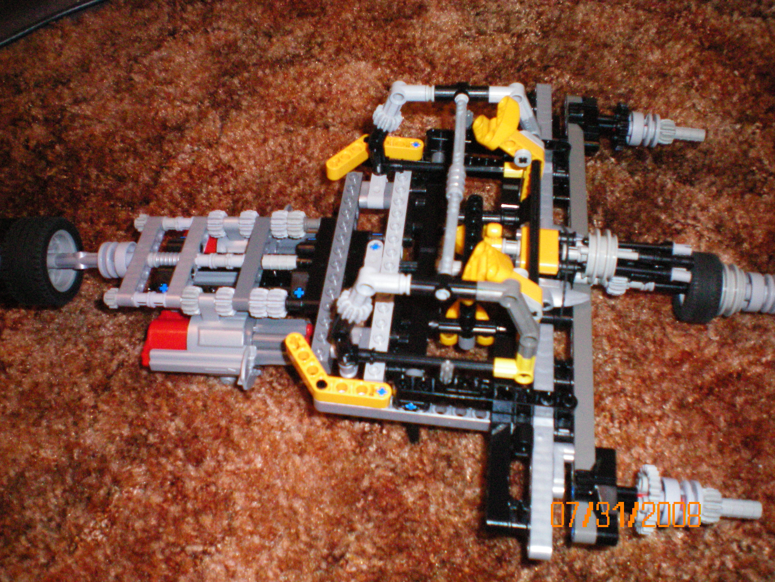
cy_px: 291
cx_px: 388
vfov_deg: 37.7
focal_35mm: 38
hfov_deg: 49.0
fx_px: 851
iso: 400
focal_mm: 6.3
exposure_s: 1/60
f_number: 3.1
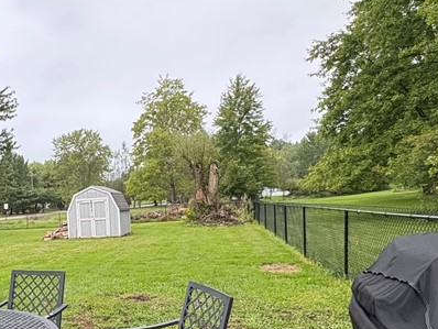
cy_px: 235
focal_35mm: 36
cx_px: 62
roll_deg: +3.3
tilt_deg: -3.9
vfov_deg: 38.9
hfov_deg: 47.2
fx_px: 456
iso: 250
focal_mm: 2.22
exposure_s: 1/91
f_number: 2.2
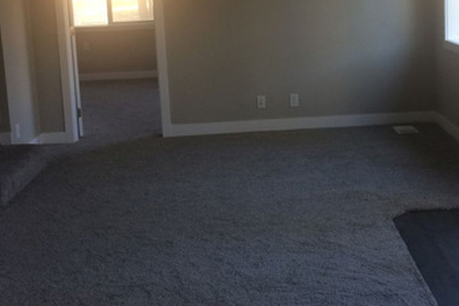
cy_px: 62
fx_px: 727
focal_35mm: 57
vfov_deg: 23.4
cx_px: 249
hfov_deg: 35.0
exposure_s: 1/30
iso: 32
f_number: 2.2
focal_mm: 4.15
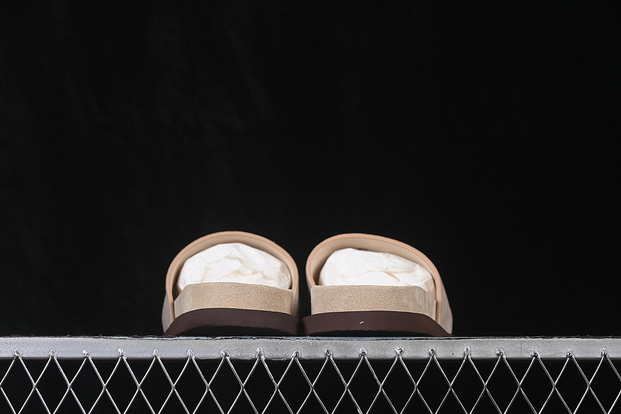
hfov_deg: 27.0
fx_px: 1294
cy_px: 207
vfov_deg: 18.2
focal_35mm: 75
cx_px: 310
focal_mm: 50
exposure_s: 1/80
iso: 160
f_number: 8
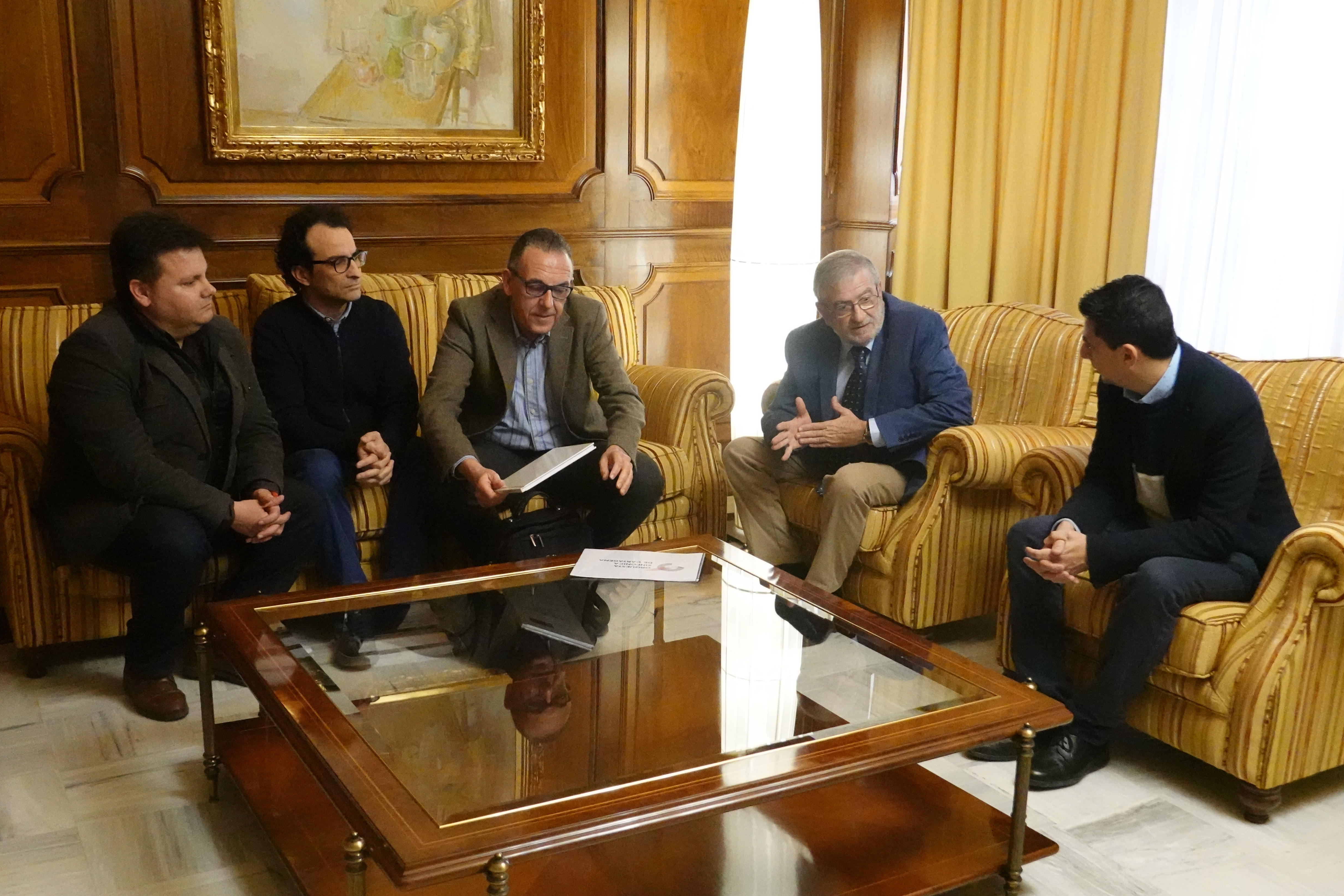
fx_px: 1419
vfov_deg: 35.0
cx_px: 688
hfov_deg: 50.7
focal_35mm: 38
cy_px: 499
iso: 6400
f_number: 3.5
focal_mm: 12.76
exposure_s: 1/400
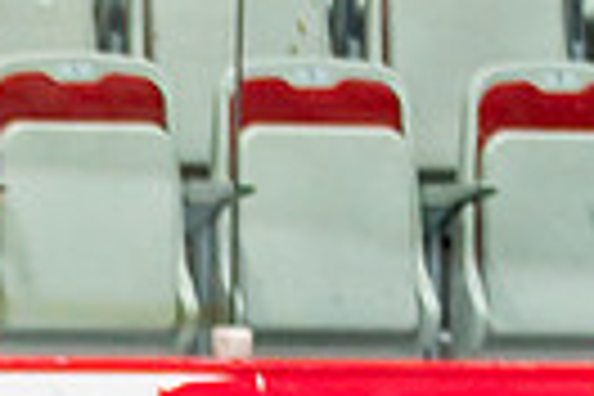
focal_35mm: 950
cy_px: 1181
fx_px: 15674
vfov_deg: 1.4
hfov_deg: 2.2
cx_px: -648
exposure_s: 1/640
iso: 500
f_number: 2.8
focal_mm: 115
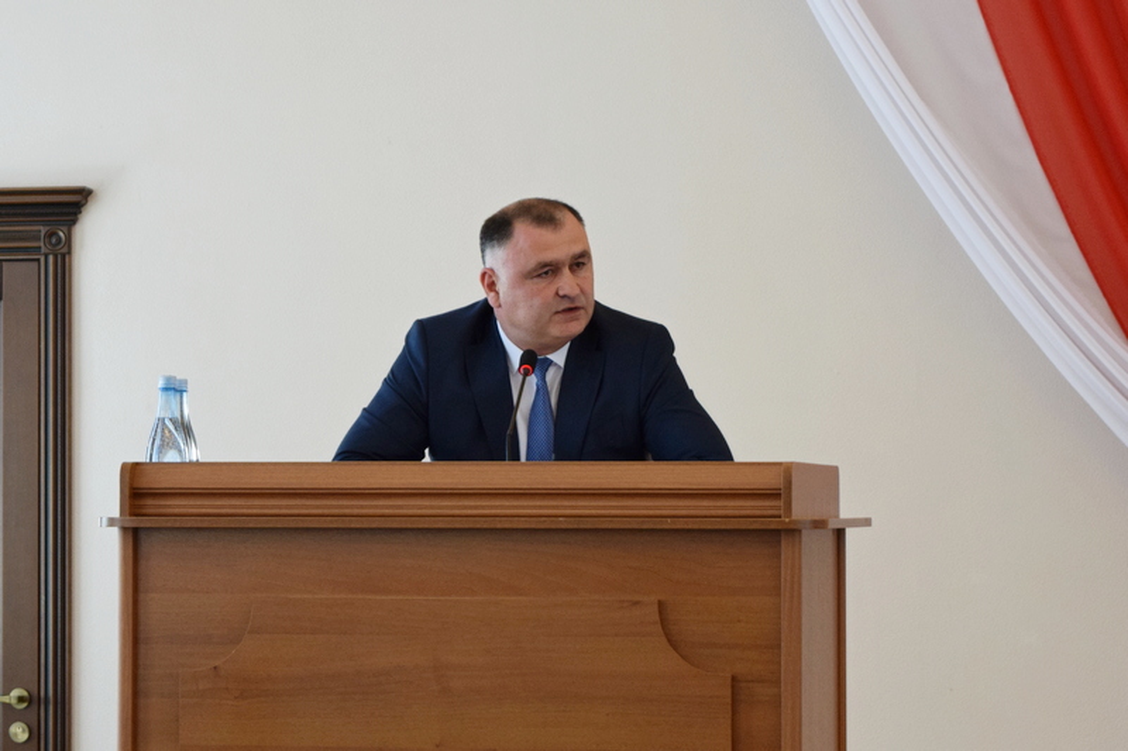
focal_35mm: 82
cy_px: 376
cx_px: 564
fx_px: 2584
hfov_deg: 24.6
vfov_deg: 16.5
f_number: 5.6
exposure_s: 1/60
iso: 1000
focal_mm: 55
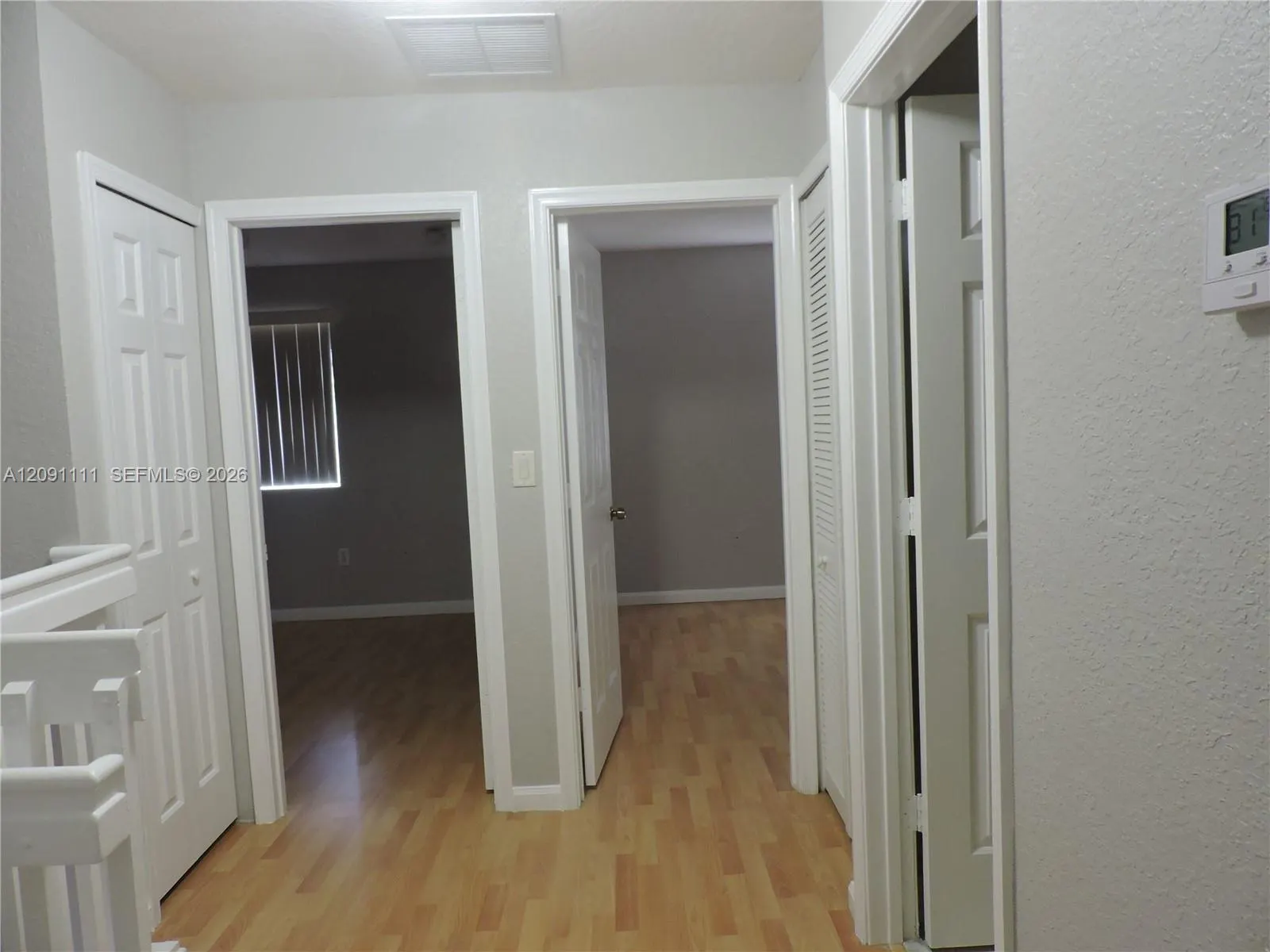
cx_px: 635
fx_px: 881
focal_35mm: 24
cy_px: 476
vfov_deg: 56.8
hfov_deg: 71.6
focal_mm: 4.3
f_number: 3
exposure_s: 1/25
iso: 400
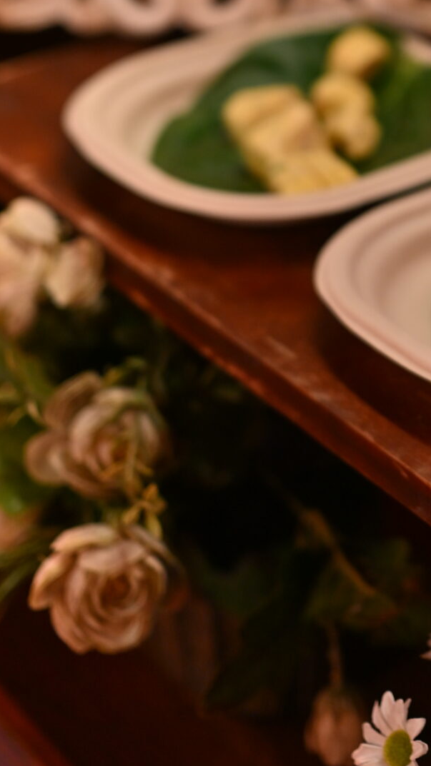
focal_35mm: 125
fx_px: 2541
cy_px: -49
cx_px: 573
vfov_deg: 16.7
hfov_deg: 9.5
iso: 250
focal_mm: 50
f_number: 2
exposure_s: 1/125
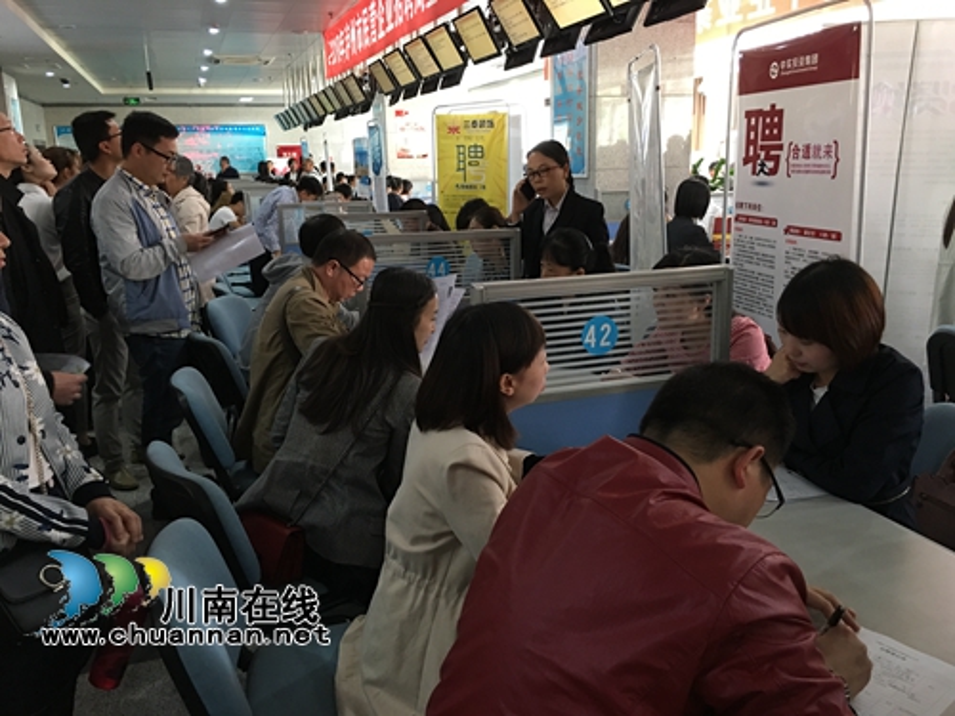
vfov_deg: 48.2
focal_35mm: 29
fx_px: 800
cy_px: 358
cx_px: 478
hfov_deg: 61.7
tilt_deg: -12.1
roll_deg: +1.1
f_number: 2.2
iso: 100
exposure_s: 1/10
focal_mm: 4.15
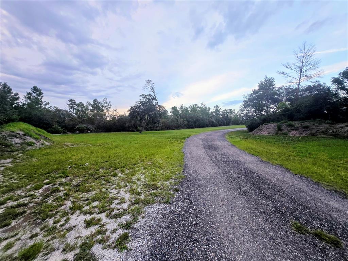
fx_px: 131
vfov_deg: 89.9
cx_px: 174
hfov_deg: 106.2
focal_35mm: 13
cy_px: 130
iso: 80
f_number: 2.2
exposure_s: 1/60
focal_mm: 1.7
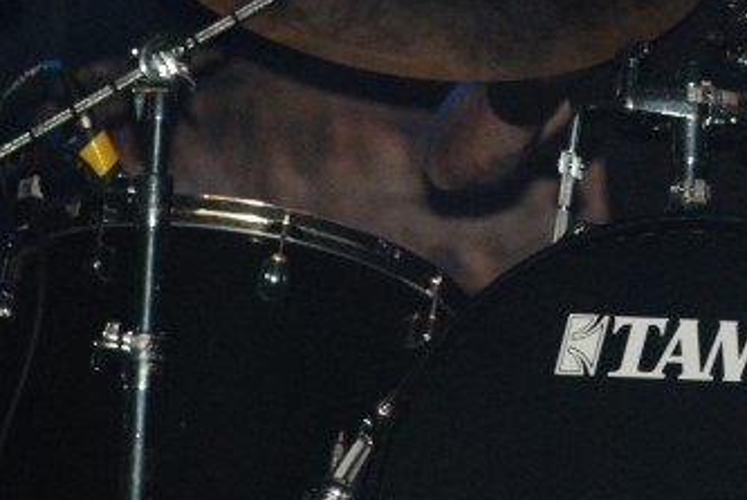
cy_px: 7
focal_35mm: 433
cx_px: 808
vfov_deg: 3.2
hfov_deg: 4.7
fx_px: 8997
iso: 1250
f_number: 5.6
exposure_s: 1/125
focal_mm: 120
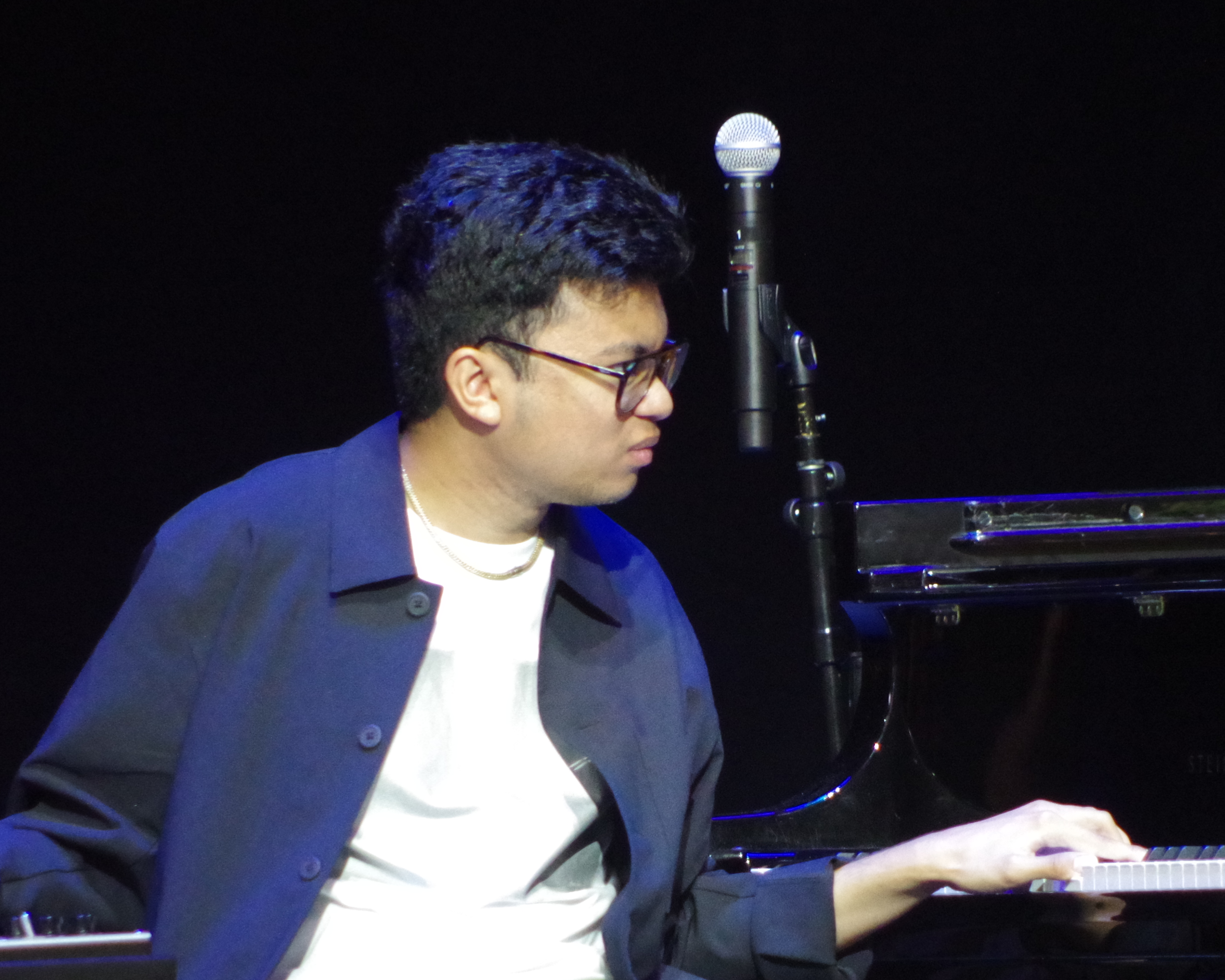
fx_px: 30058
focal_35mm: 829
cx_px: 753
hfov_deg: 2.3
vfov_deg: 1.9
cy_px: 675
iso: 6400
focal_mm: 300
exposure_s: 1/125
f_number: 5.8
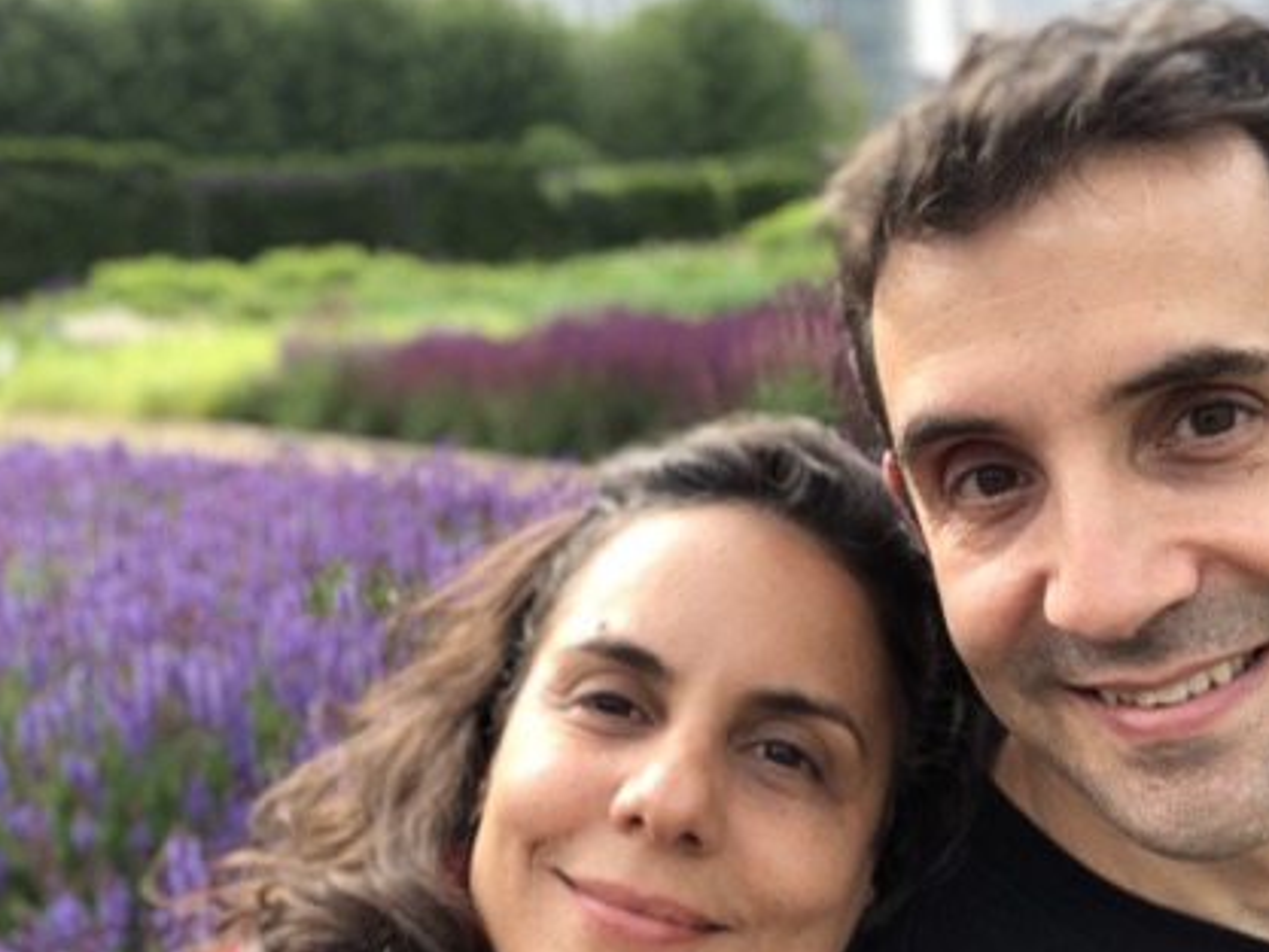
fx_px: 1687
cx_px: 569
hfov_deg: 41.2
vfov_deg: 31.5
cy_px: 523
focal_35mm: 46
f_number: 2.2
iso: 20
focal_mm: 2.87
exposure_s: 1/208
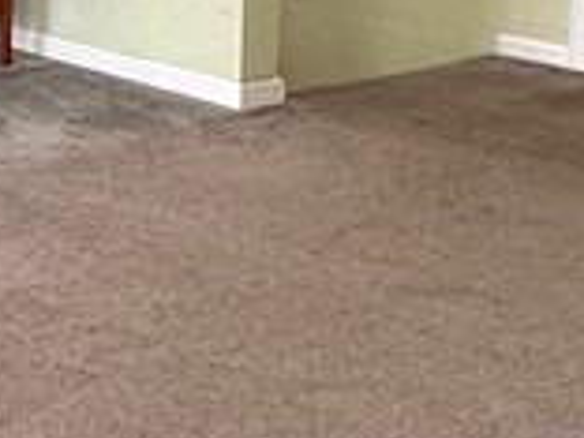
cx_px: -599
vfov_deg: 15.0
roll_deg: +0.4
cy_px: -195
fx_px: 1552
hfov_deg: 16.2
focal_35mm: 92
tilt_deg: -5.1
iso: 160
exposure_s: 1/120
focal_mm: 2.22
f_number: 2.2
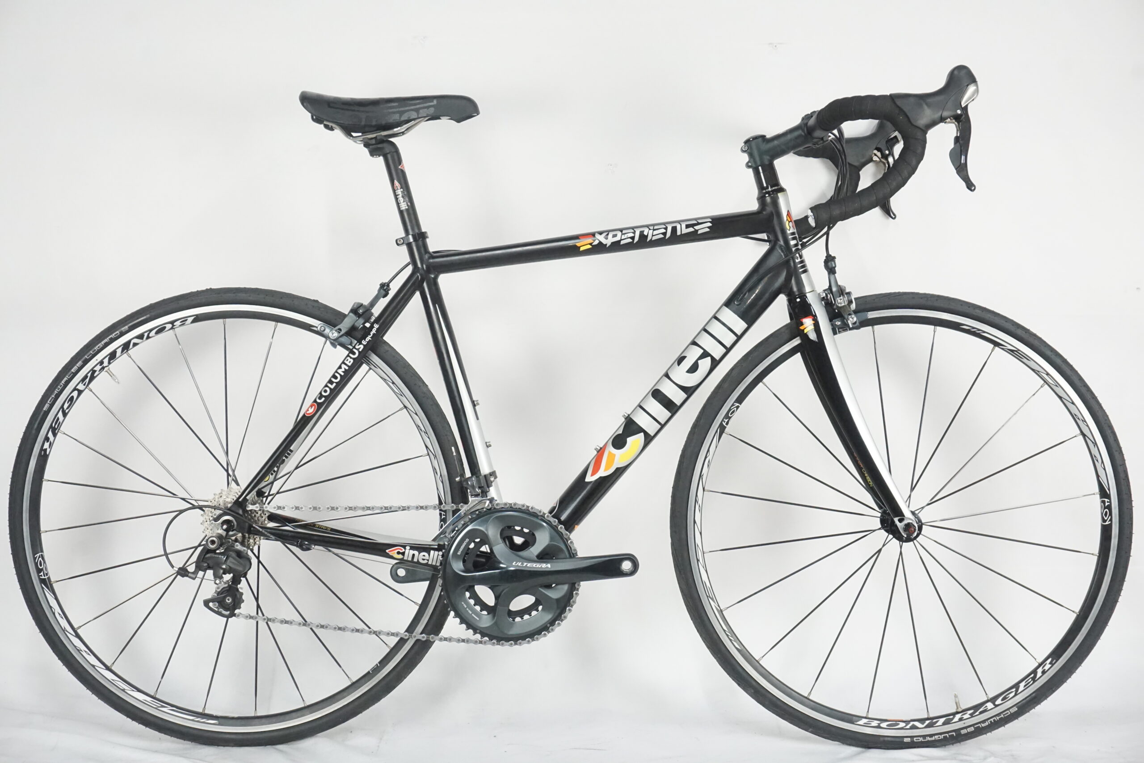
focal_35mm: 44
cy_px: 382
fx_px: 1382
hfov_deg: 45.0
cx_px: 572
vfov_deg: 30.9
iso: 3200
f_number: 9
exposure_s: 1/60
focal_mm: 29
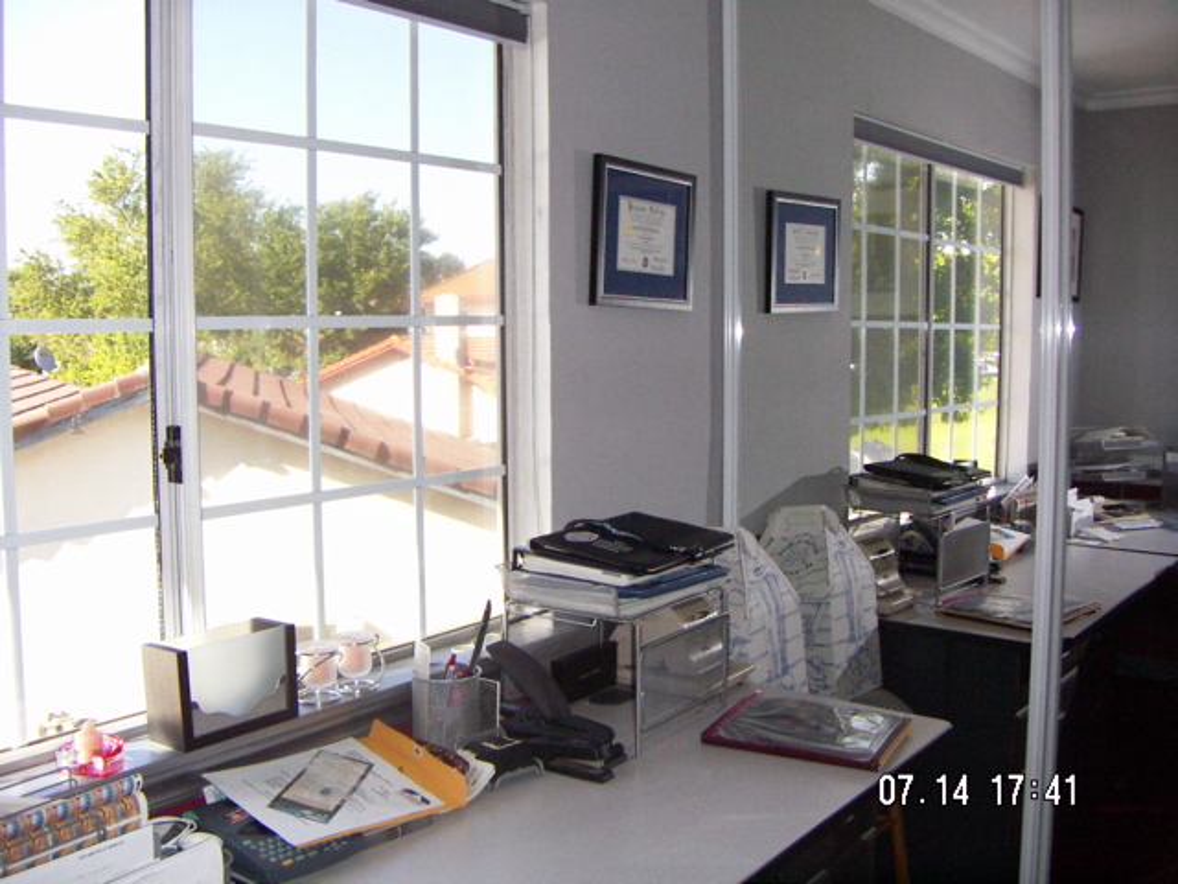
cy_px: 442
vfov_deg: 39.7
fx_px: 1225
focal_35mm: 36
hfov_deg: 51.4
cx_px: 589
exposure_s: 1/500
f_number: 2.8
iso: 160
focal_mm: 4.7
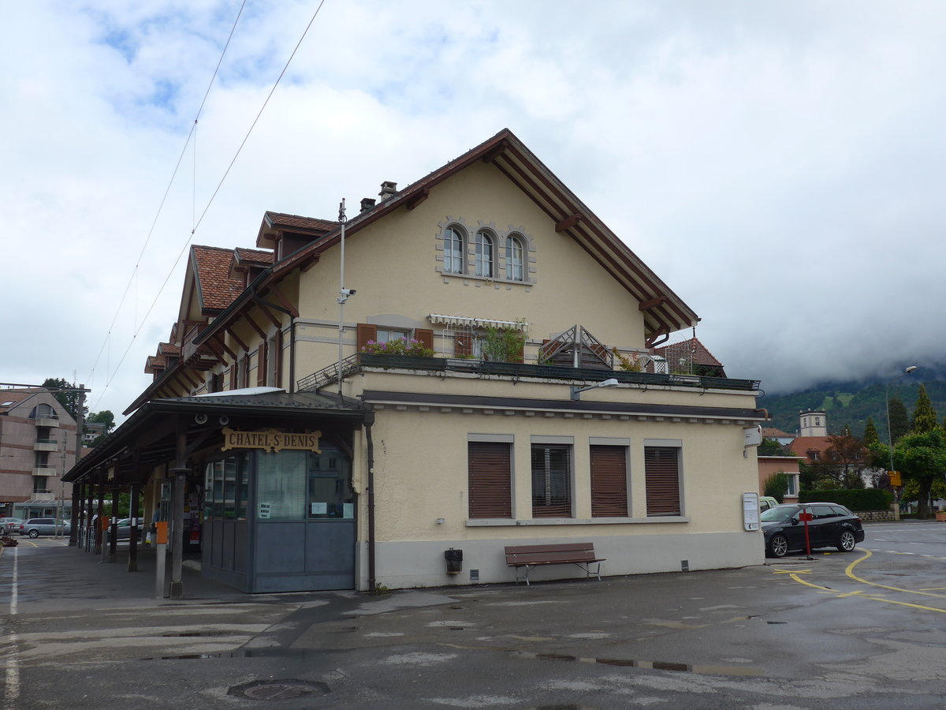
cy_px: 355
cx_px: 473
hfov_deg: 54.0
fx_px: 929
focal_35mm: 34
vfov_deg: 41.8
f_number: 2.8
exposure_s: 1/1600
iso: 80
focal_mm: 7
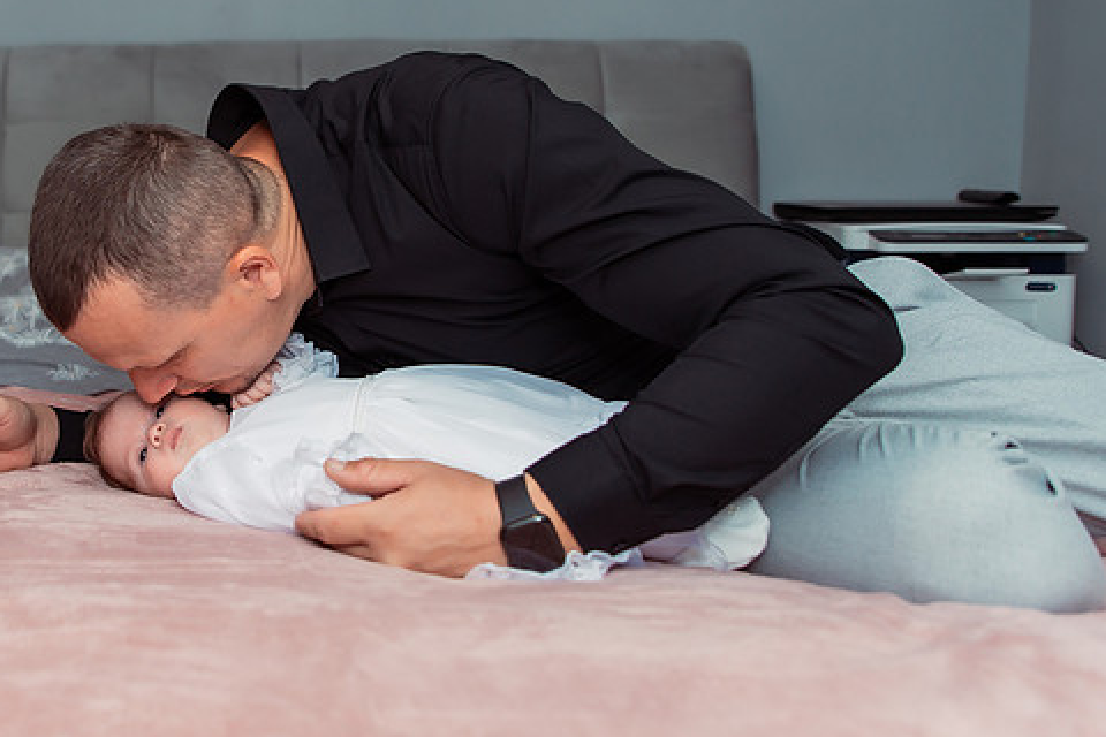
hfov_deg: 45.5
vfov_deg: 32.3
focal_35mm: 41
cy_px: 234
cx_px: 259
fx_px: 1260
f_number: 3.2
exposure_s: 1/250
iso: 320
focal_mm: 24
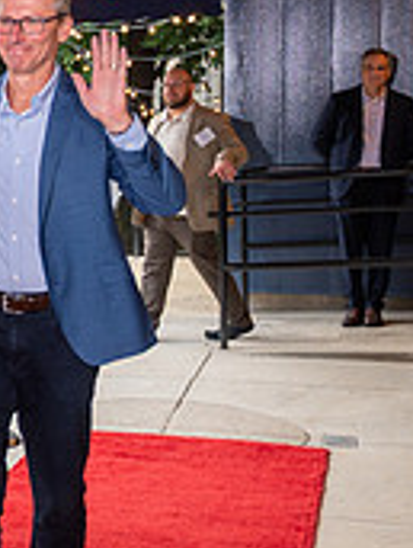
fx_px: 1442
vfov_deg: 21.4
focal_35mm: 91
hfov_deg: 14.9
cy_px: 176
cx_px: -234
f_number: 4
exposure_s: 1/125
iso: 800
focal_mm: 28
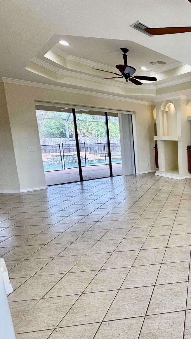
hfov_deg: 38.5
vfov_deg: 83.8
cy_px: 165
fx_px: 189
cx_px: 232
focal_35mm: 21
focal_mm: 2.22
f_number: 2.2
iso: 80
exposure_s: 1/120
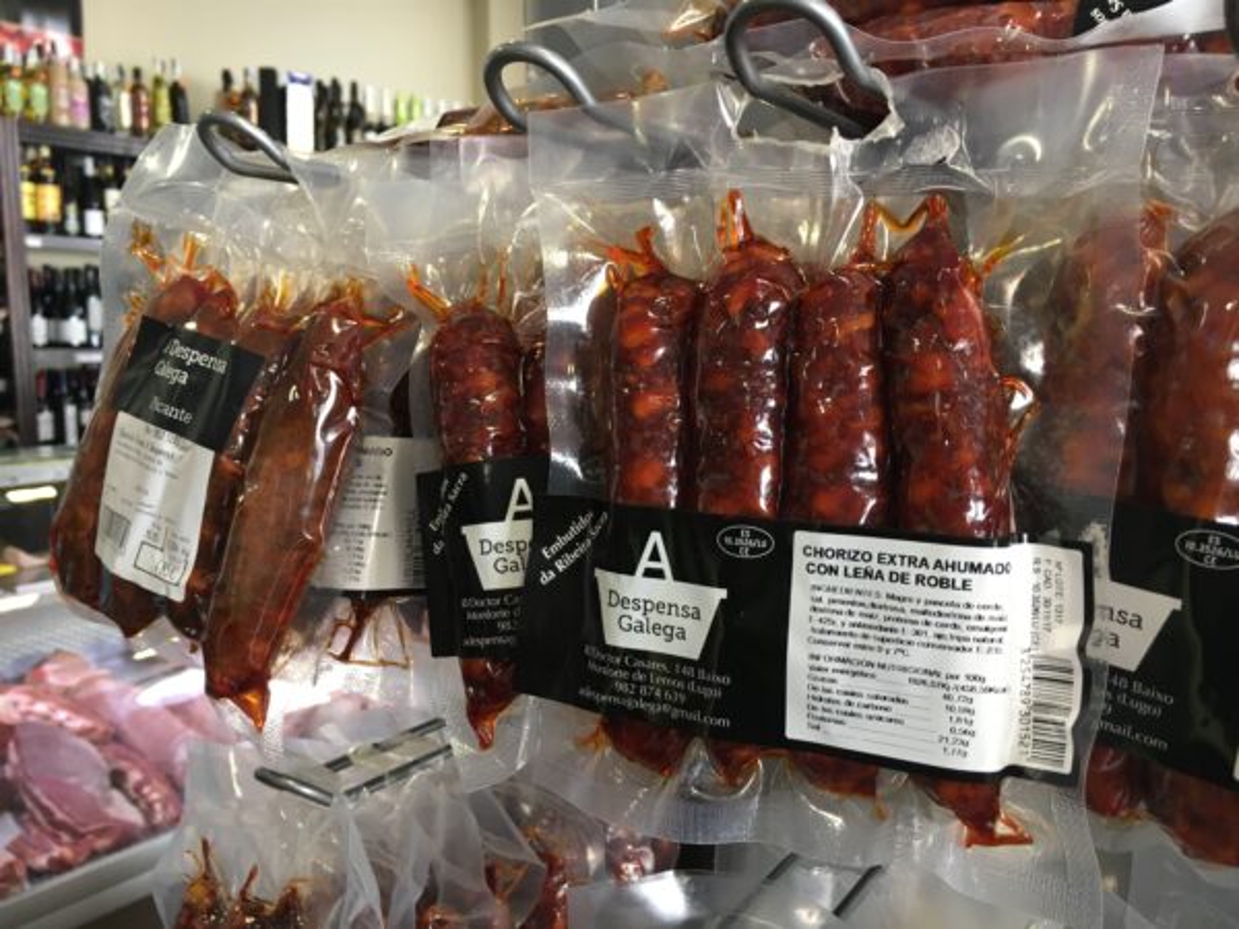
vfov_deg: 48.2
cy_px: 464
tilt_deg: -7.7
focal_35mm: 29
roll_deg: -0.5
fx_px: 1038
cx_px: 620
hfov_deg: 61.7
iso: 100
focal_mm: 4.15
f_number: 2.2
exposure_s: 1/33
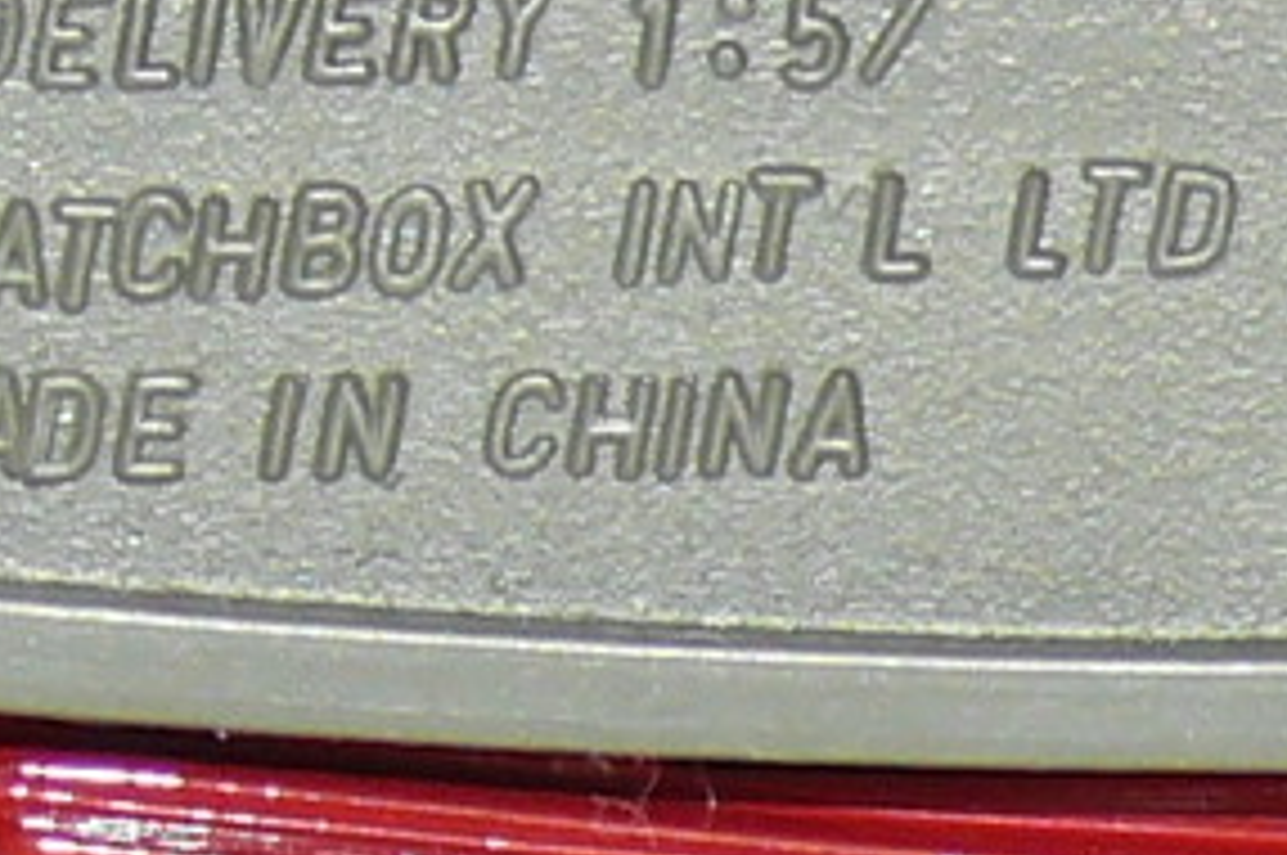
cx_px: 819
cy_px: 22
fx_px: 21425
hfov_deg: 3.4
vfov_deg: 2.3
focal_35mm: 600
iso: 100
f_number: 4
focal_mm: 13.5
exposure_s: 1/30
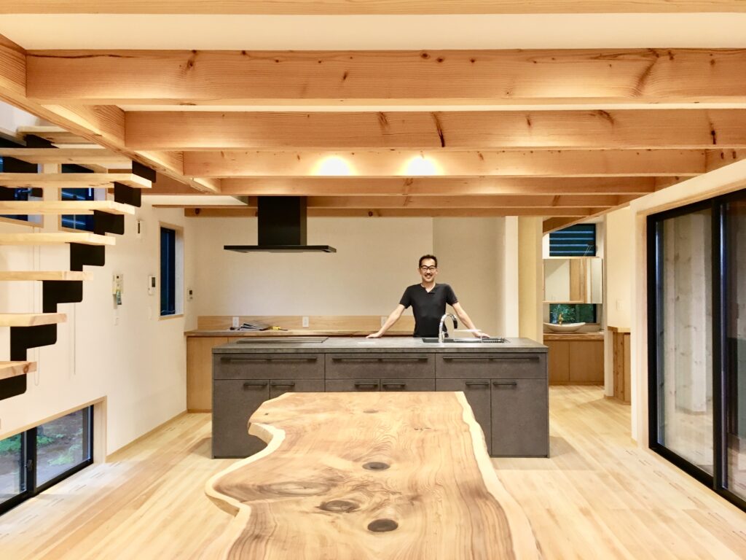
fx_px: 625
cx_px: 373
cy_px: 280
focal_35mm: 29
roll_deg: -0.6
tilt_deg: +0.6
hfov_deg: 61.7
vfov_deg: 48.2
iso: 80
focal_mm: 4.15
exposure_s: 1/30
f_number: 2.2
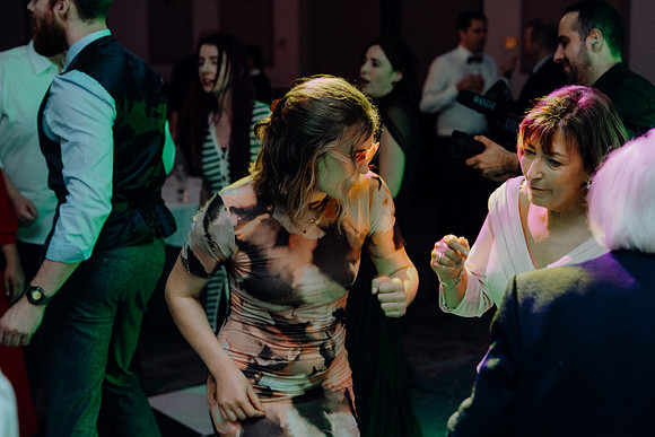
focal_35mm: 63
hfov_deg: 31.9
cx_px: 328
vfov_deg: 21.6
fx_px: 1146
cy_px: 218
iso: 2500
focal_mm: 63
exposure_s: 1/160
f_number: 3.5
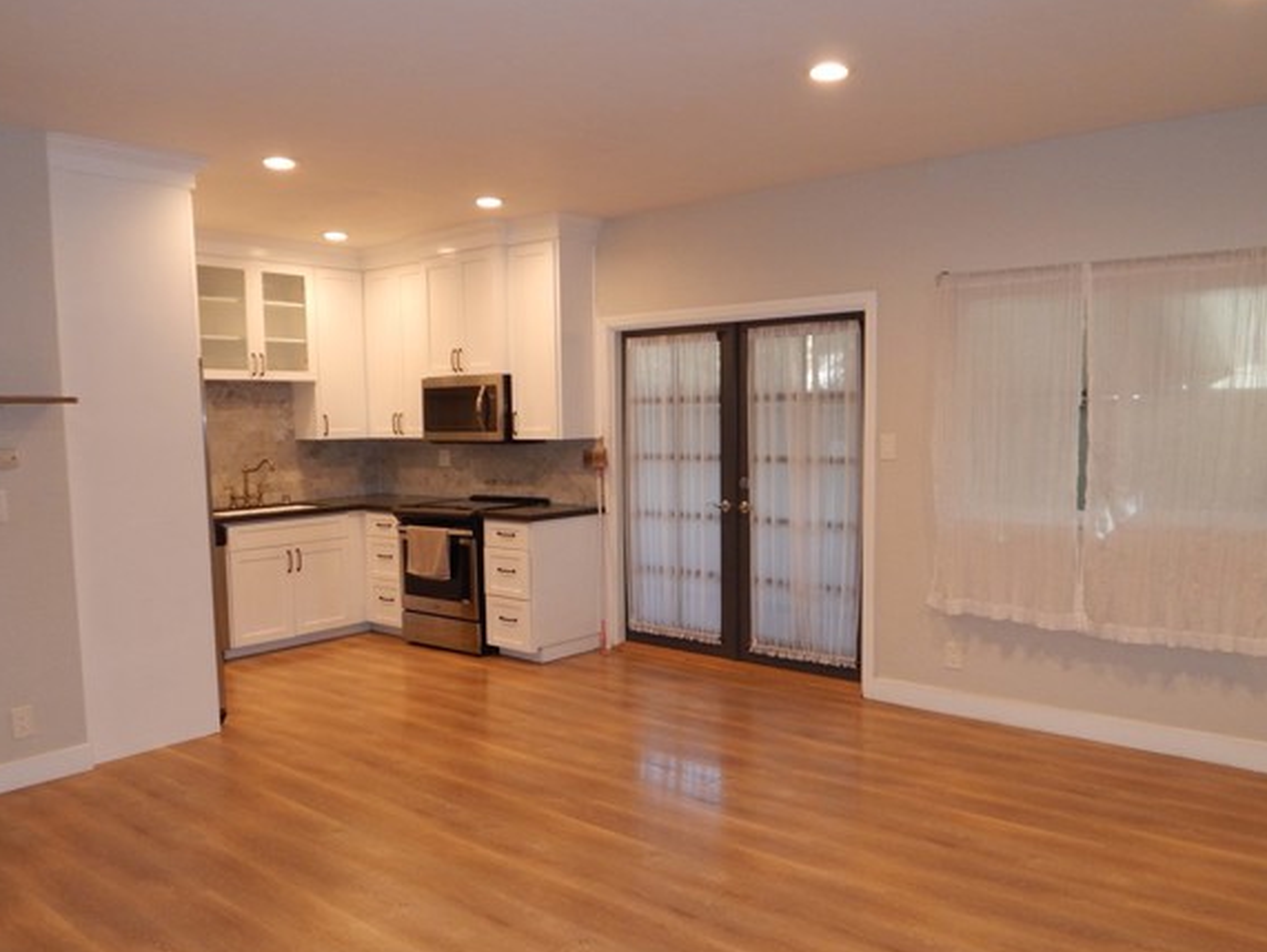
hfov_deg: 63.4
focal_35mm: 28
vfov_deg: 49.7
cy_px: 513
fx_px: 1025
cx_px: 597
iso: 200
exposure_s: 1/30
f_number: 3.1
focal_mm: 4.5
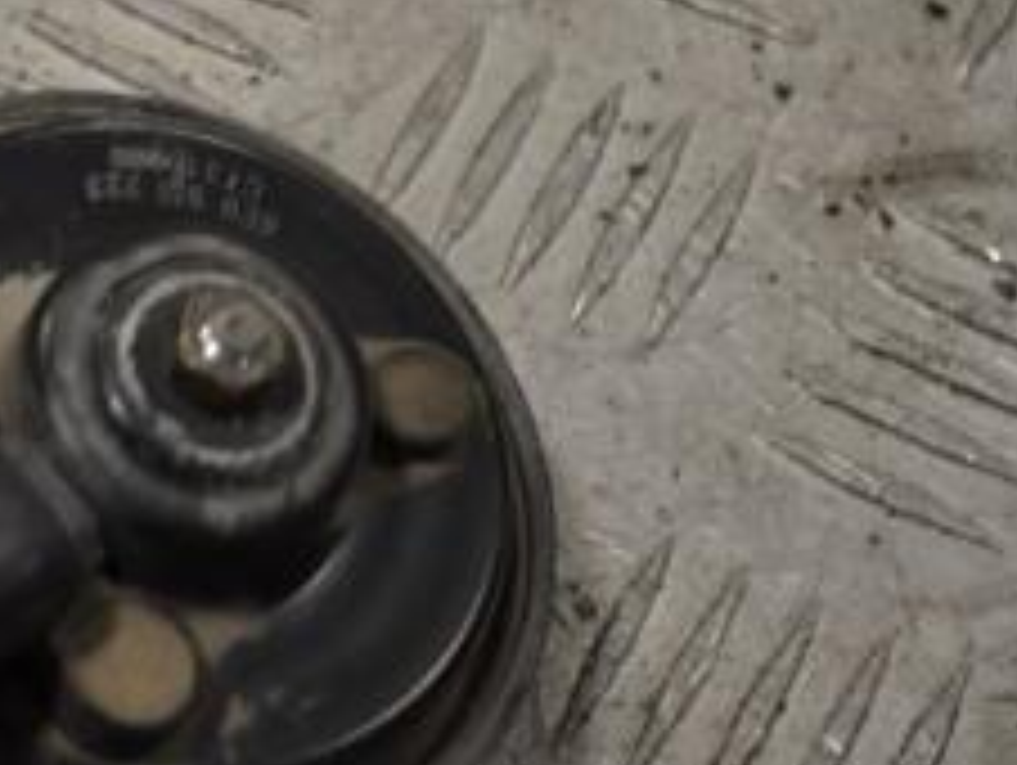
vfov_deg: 7.1
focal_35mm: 210
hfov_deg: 9.3
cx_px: -130
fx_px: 6184
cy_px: 297
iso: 400
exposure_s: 1/125
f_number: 5.6
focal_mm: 55
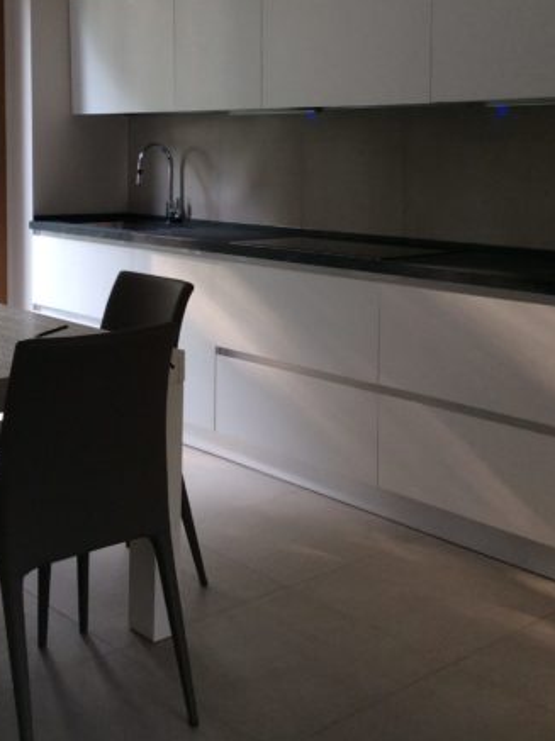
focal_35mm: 49
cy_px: 225
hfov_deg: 29.6
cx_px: 263
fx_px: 1049
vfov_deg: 38.3
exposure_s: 1/25
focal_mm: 3.3
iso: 40
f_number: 2.4
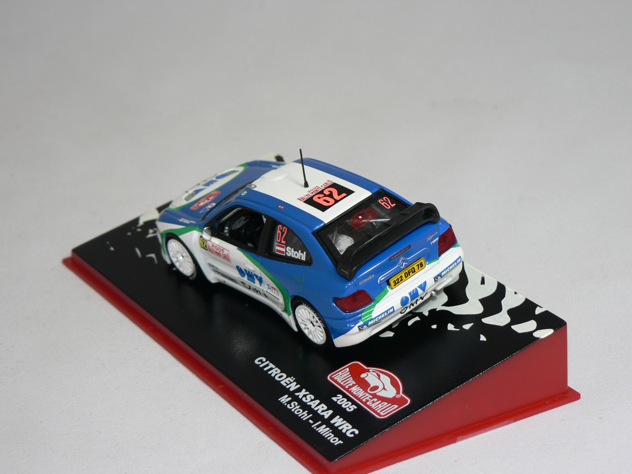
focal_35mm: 89
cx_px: 316
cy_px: 237
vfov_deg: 16.6
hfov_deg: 22.0
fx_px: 1625
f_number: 3.2
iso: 80
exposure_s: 1/60
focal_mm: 14.9
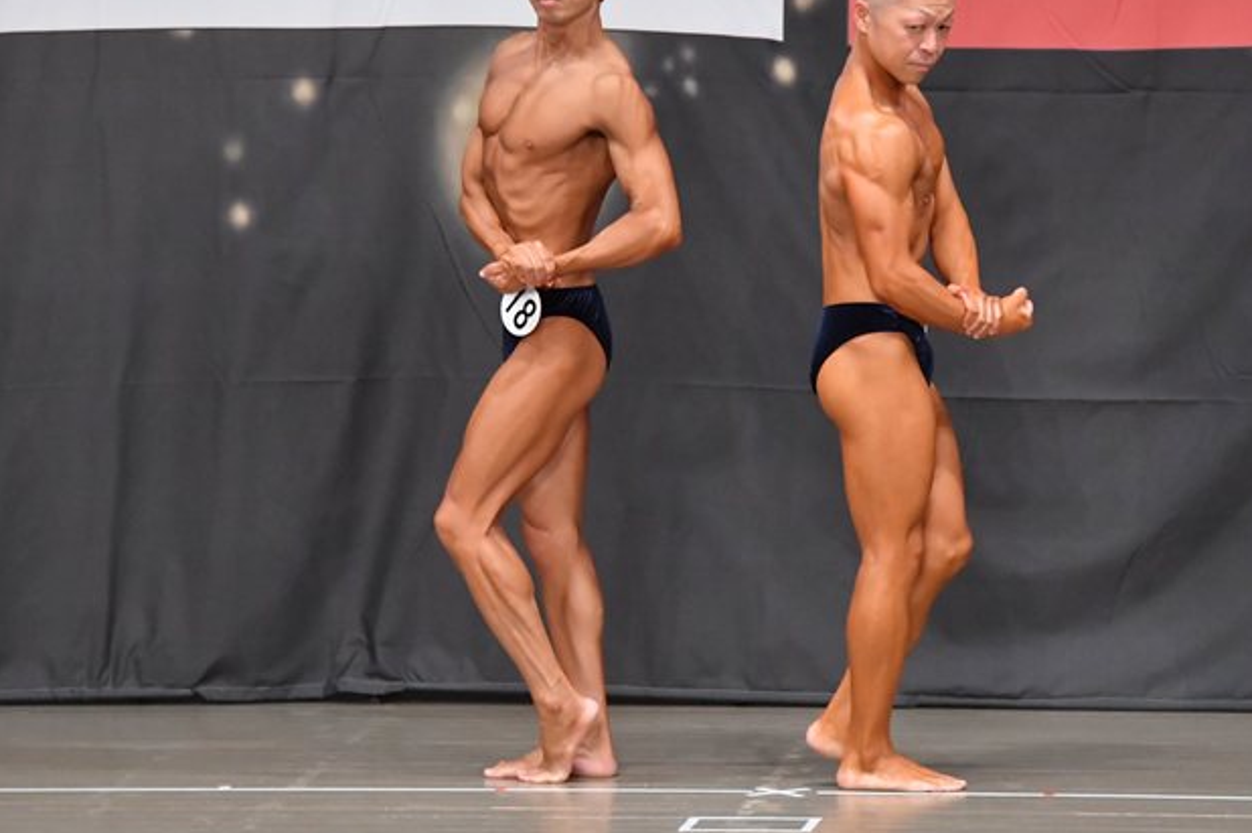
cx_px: 732
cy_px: 336
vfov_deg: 4.6
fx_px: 10459
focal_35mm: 301
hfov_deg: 6.8
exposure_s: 1/400
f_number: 5.6
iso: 6400
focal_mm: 160
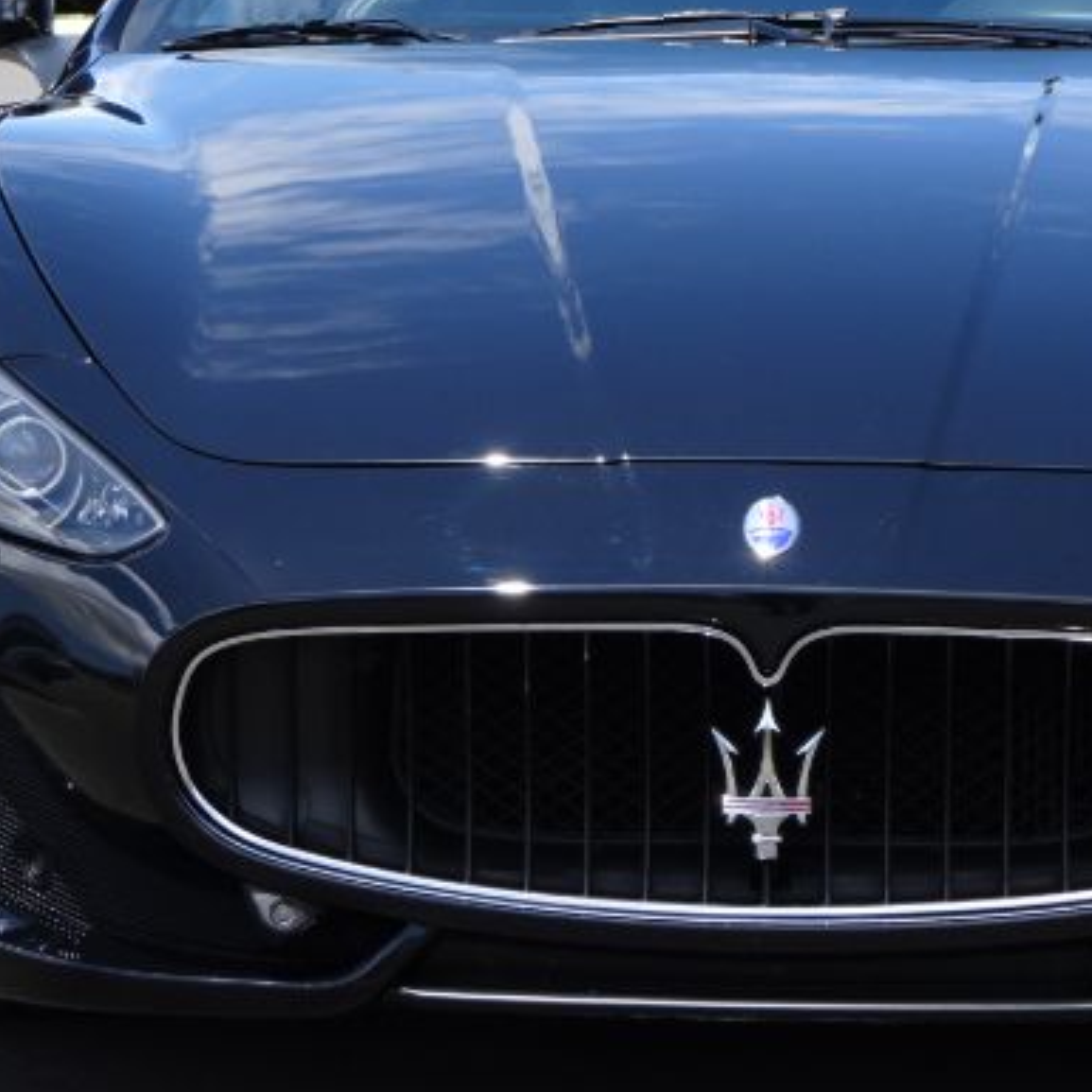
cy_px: 418
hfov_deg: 10.8
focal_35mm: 161
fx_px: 5746
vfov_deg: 10.9
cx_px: 780
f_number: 5
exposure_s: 1/200
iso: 80
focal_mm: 16.46
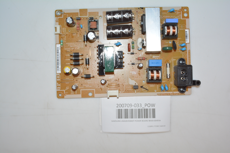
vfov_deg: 35.5
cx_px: 115
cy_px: 76
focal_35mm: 38
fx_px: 240
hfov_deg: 51.3
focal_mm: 25
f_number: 25
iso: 1250
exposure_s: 1/60
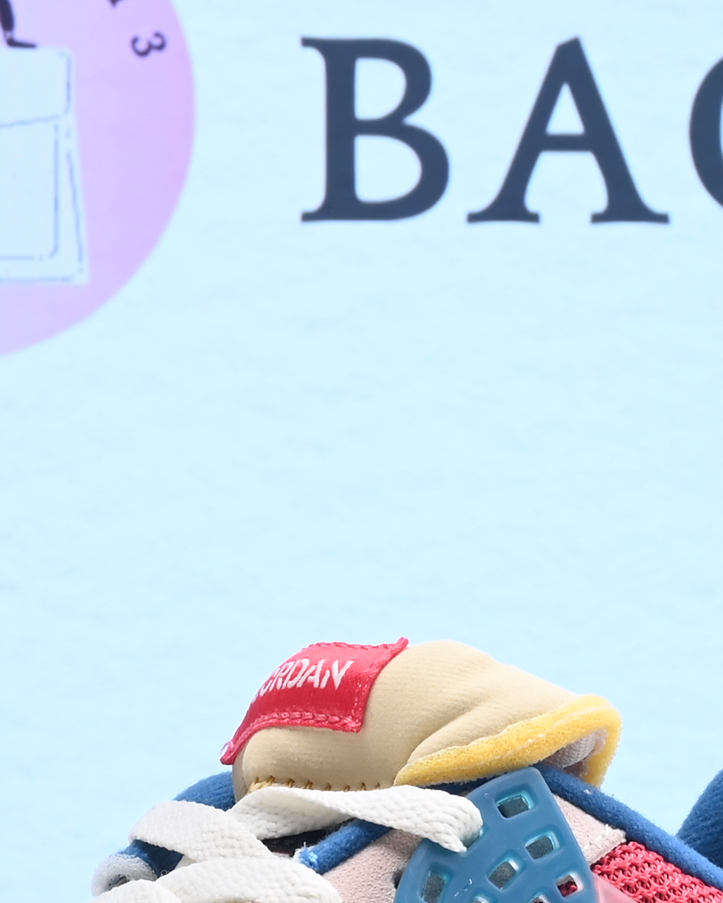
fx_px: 4572
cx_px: 697
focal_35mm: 171
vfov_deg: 11.2
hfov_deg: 9.0
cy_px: 758
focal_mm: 39
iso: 100
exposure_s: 1/2
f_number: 16
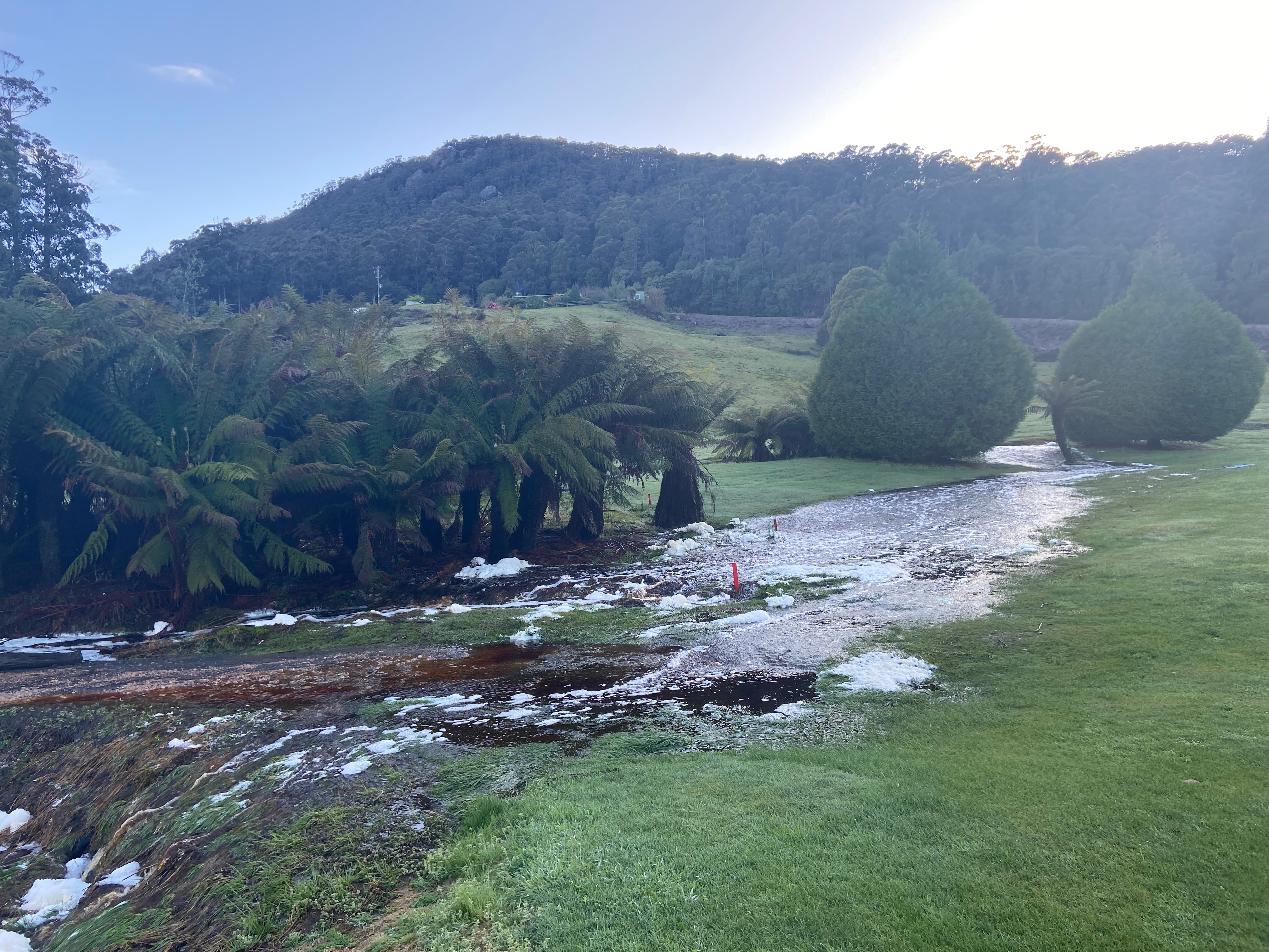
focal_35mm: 26
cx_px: 634
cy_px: 476
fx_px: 953
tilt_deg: +0.1
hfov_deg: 67.3
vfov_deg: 53.1
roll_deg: +0.8
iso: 32
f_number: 1.8
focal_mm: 4.25
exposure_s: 1/230
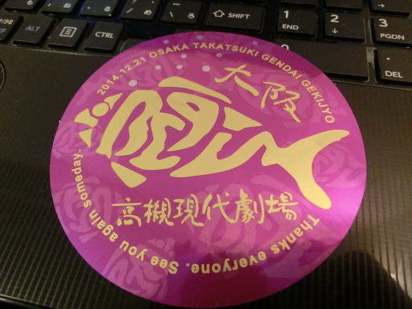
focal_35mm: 24
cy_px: 154
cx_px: 206
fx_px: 286
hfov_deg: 71.6
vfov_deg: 56.8
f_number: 3
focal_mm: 4.24
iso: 500
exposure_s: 1/60
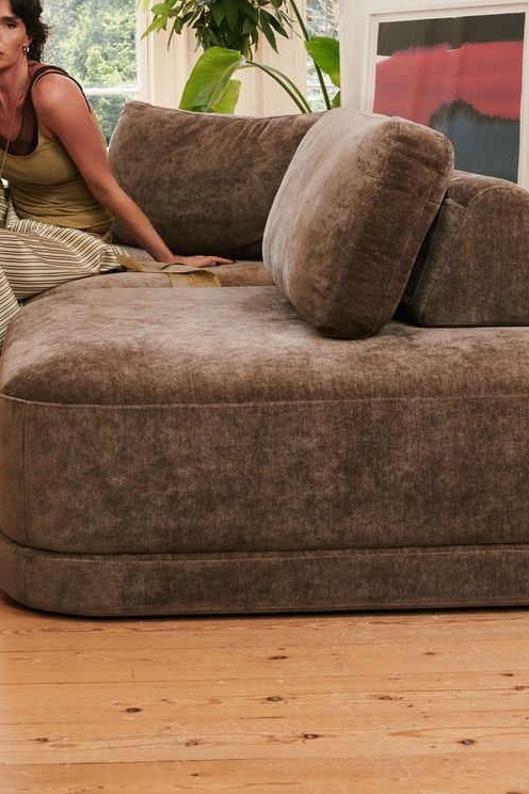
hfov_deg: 16.9
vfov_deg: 23.6
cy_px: -105
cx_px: 67
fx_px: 1763
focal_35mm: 80
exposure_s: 1/200
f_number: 7.1
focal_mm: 31
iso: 400
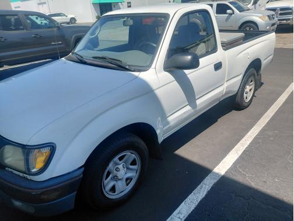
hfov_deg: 69.4
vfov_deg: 54.9
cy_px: 110
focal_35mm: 25
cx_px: 147
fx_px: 212
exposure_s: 1/1875
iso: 50
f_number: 1.8
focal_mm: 4.69
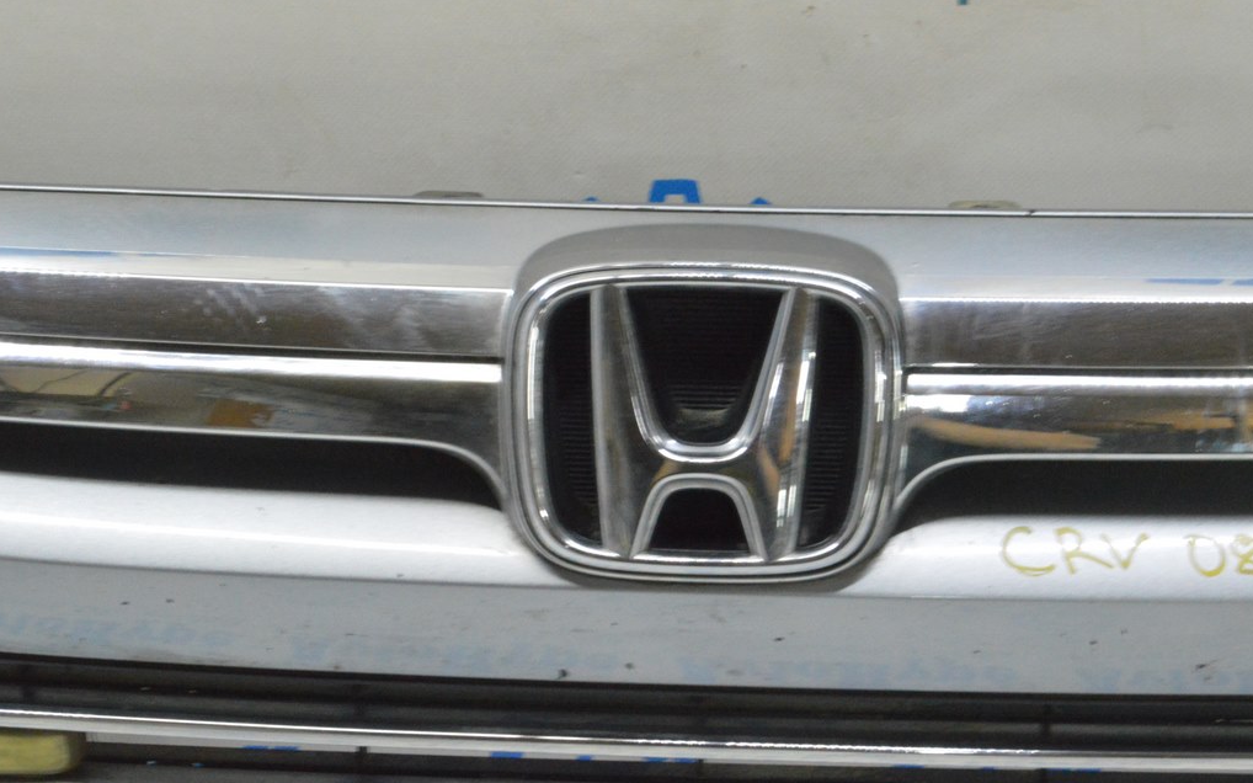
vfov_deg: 15.4
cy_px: 414
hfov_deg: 24.5
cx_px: 629
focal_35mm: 85
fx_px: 2886
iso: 6400
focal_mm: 55
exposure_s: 1/15
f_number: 20
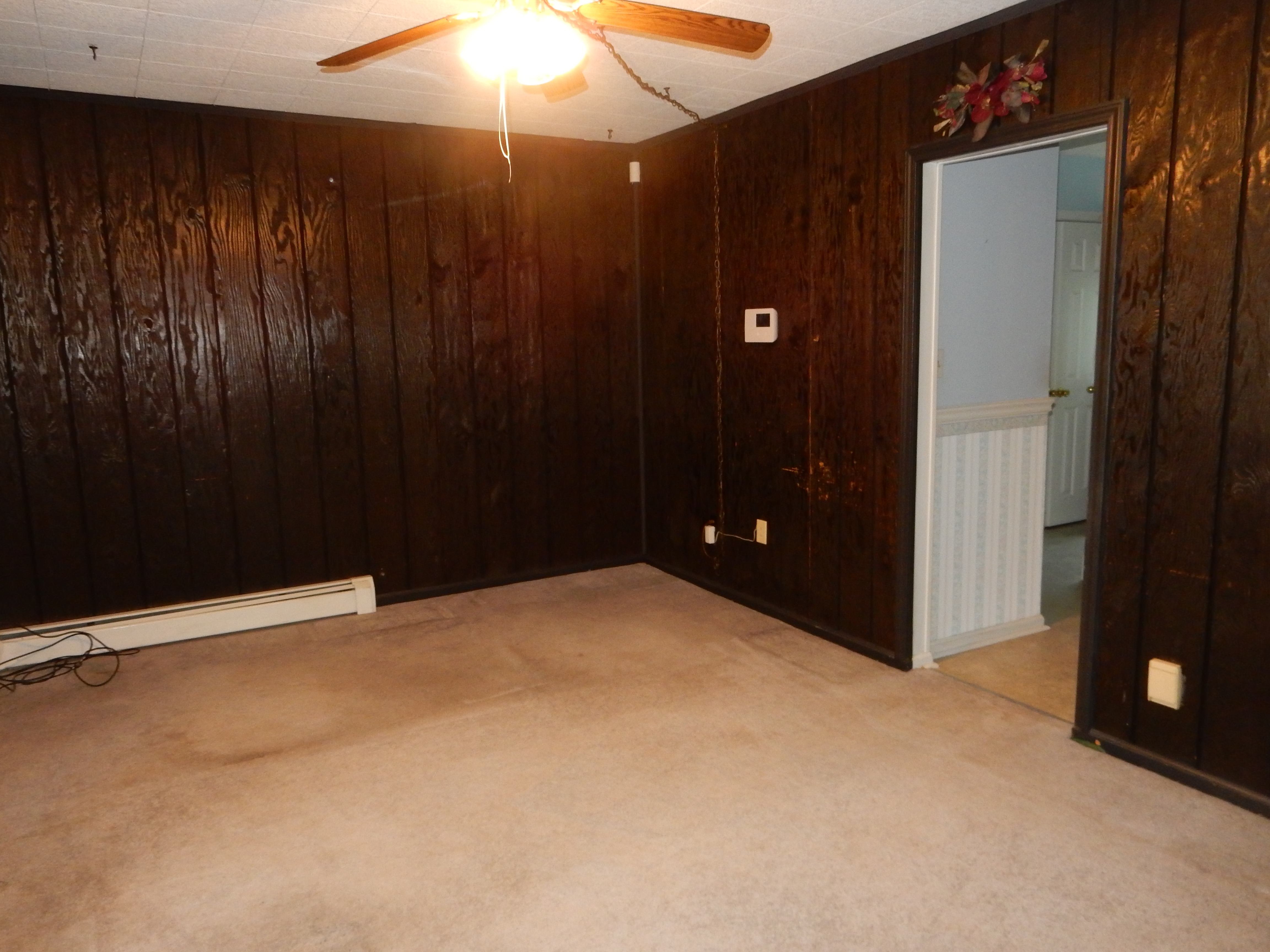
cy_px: 476
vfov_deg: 54.9
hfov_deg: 69.4
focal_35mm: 25
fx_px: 917
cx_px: 635
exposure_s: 1/30
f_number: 3.7
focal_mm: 4.5
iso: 400
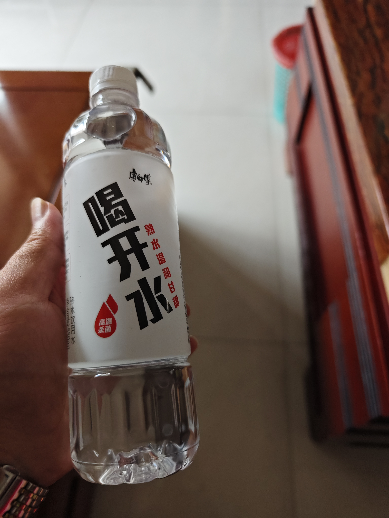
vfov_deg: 73.9
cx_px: 194
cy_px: 259
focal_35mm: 23
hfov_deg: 58.9
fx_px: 345
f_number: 1.75
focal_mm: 8.67
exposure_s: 1/238
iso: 858
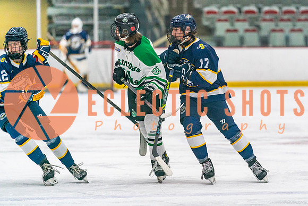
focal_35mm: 258
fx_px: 2204
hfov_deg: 8.0
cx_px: 198
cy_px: 107
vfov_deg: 5.3
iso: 3200
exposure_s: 1/1250
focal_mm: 200
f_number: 2.8
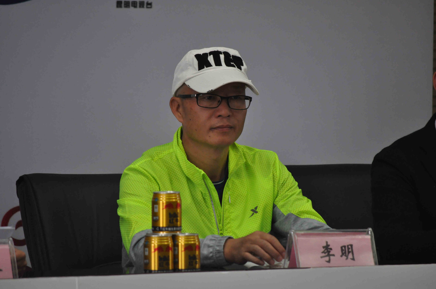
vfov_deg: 4.8
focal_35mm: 285
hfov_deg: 7.2
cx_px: 218
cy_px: 144
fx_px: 3447
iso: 1600
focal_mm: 190
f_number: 5.6
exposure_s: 1/250
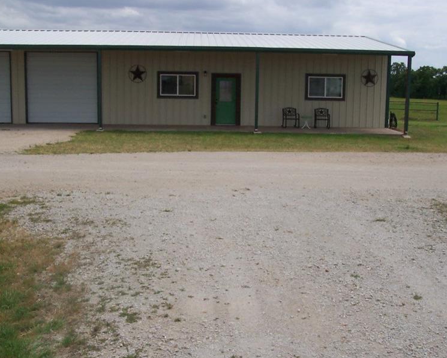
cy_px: 182
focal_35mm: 49
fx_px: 648
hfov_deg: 38.0
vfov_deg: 30.8
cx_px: 245
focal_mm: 8
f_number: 4.8
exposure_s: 1/1000
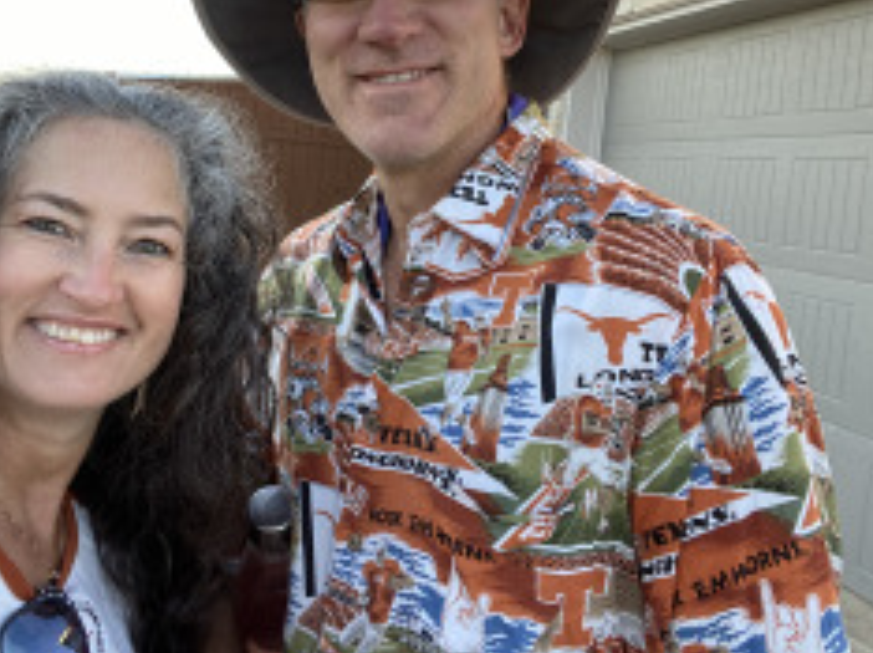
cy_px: 209
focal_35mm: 36
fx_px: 907
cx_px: 373
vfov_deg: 39.1
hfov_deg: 51.2
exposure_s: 1/122
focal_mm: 2.71
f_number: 2.2
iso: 50
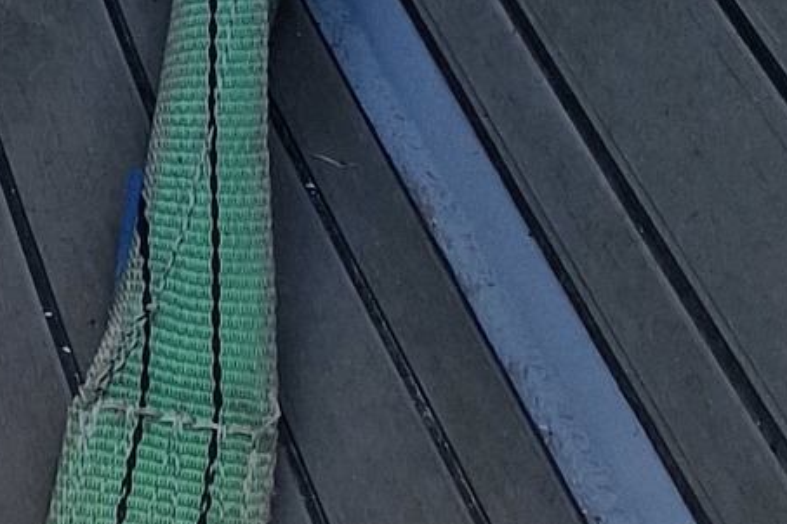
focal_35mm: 176
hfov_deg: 11.4
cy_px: -639
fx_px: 3847
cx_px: -243
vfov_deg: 7.4
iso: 50
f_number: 1.8
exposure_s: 1/974
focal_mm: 6.4
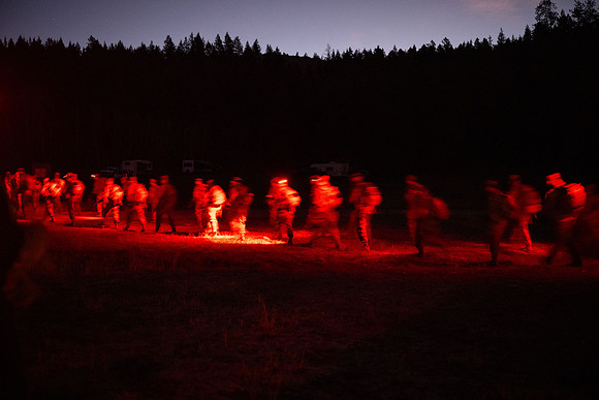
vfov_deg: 32.6
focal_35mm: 41
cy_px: 200
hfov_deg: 47.4
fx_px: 682
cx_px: 300
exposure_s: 1/5
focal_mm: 41
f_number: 2.8
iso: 4000
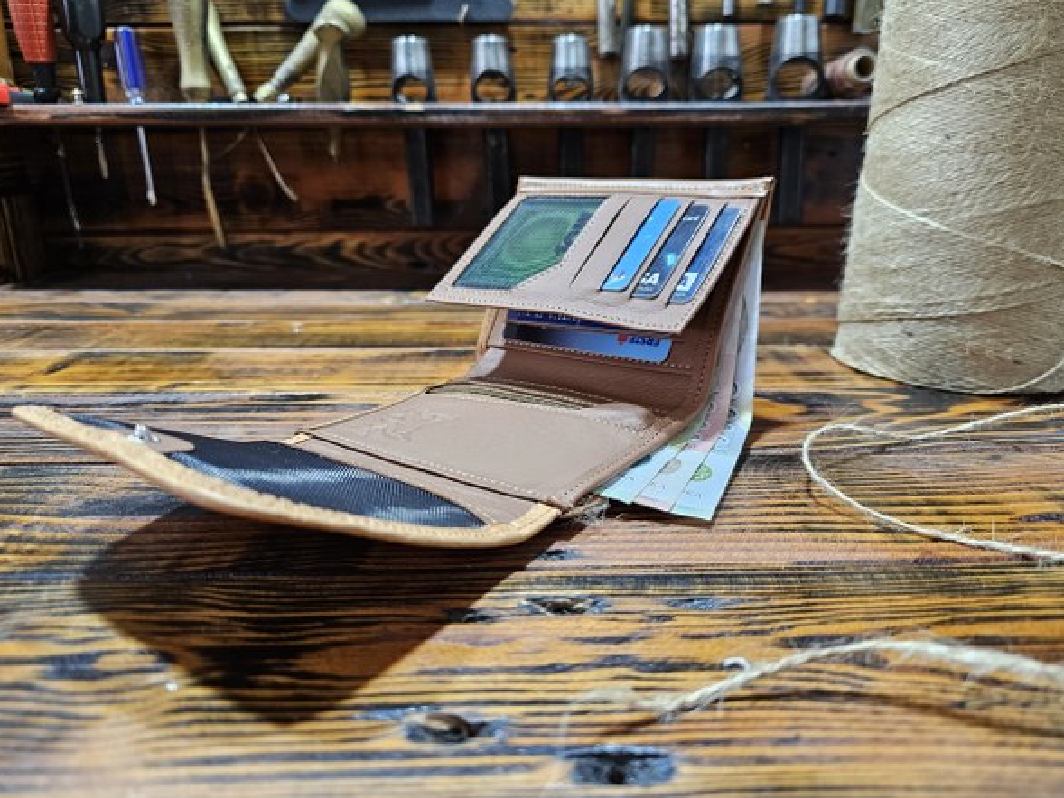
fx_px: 769
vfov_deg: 54.9
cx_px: 565
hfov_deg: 69.3
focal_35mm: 25
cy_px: 395
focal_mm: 6.3
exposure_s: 1/100
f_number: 1.7
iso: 125
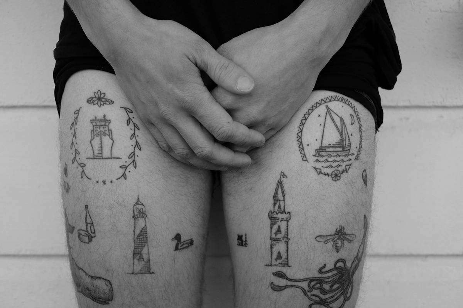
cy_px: 154
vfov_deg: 25.5
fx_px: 682
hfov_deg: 37.5
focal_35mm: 53
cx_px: 232
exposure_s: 1/125
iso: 800
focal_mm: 35
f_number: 2.8
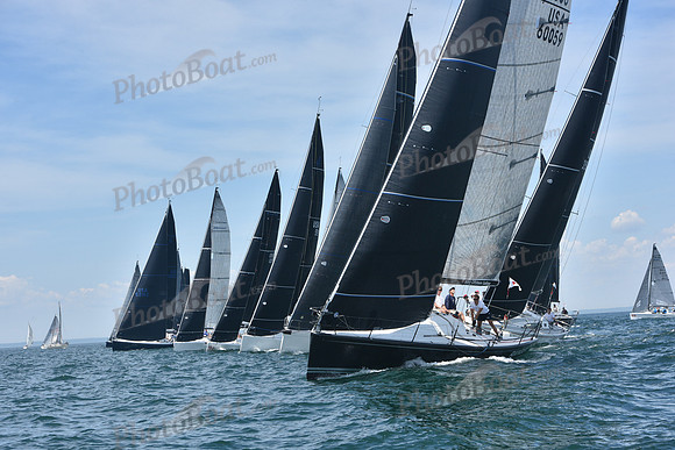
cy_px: 225
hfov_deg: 28.8
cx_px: 338
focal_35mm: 70
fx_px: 1313
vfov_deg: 19.5
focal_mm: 70
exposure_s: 1/800
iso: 320
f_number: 10
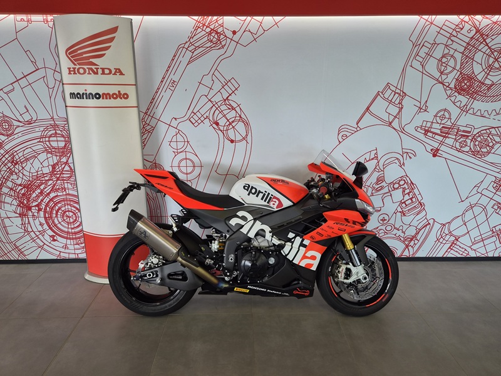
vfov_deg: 58.9
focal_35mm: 23
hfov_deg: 73.9
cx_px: 250
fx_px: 333
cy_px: 188
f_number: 1.8
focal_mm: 5.4
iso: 160
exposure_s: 1/100
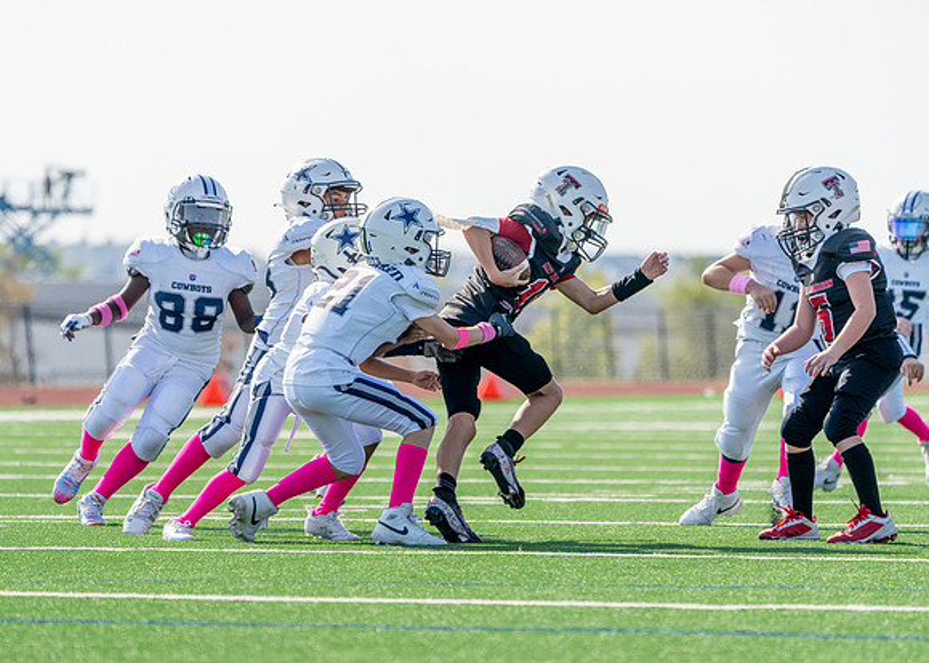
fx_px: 7960
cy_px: 332
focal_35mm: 302
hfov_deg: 6.7
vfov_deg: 4.8
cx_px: 464
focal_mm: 288
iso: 320
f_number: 5.6
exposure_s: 1/1250
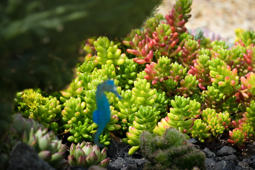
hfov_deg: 6.1
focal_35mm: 339
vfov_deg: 4.1
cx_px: 128
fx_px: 2401
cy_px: 85
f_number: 10
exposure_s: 1/400
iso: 500
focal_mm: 339
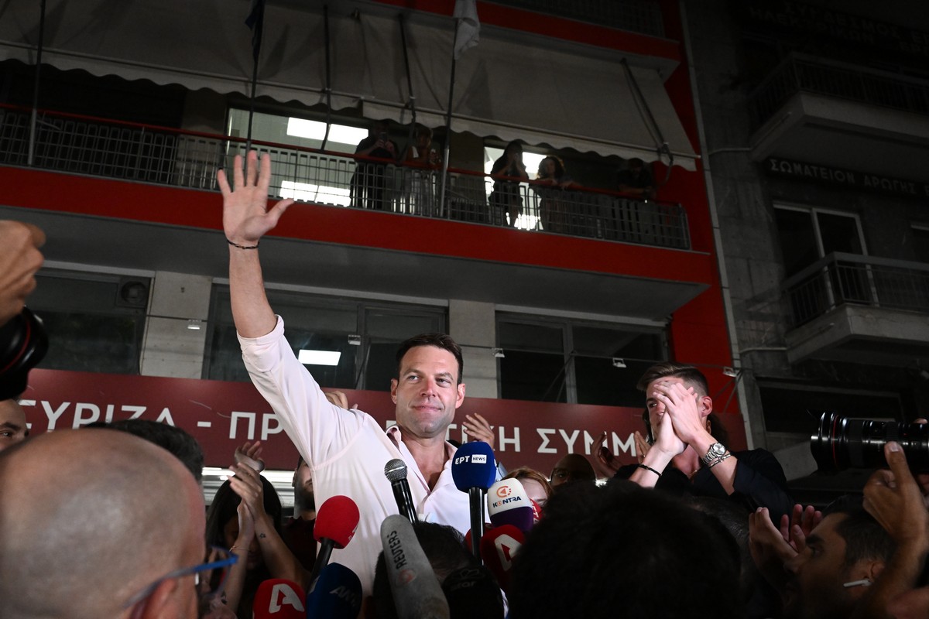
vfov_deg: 42.3
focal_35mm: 31
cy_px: 310
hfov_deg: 60.3
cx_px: 464
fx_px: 800
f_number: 6.3
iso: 8000
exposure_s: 1/400
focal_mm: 31
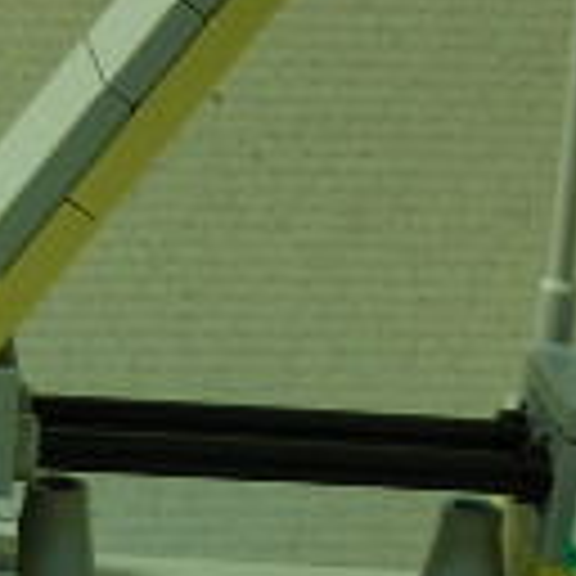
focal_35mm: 168
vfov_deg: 10.3
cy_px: 662
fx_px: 3163
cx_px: 58
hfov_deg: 10.4
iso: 50
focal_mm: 6.3
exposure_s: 1/6.3
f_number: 3.2
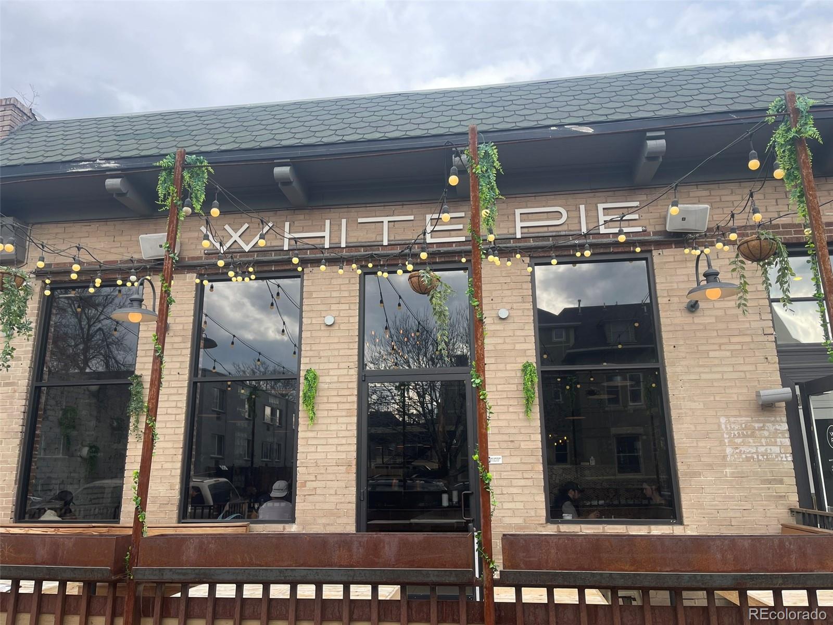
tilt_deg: +12.9
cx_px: 416
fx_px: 602
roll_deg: +0.4
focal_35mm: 25
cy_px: 312
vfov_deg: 54.9
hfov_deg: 69.4
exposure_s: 1/638
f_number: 1.6
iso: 32
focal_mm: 5.1
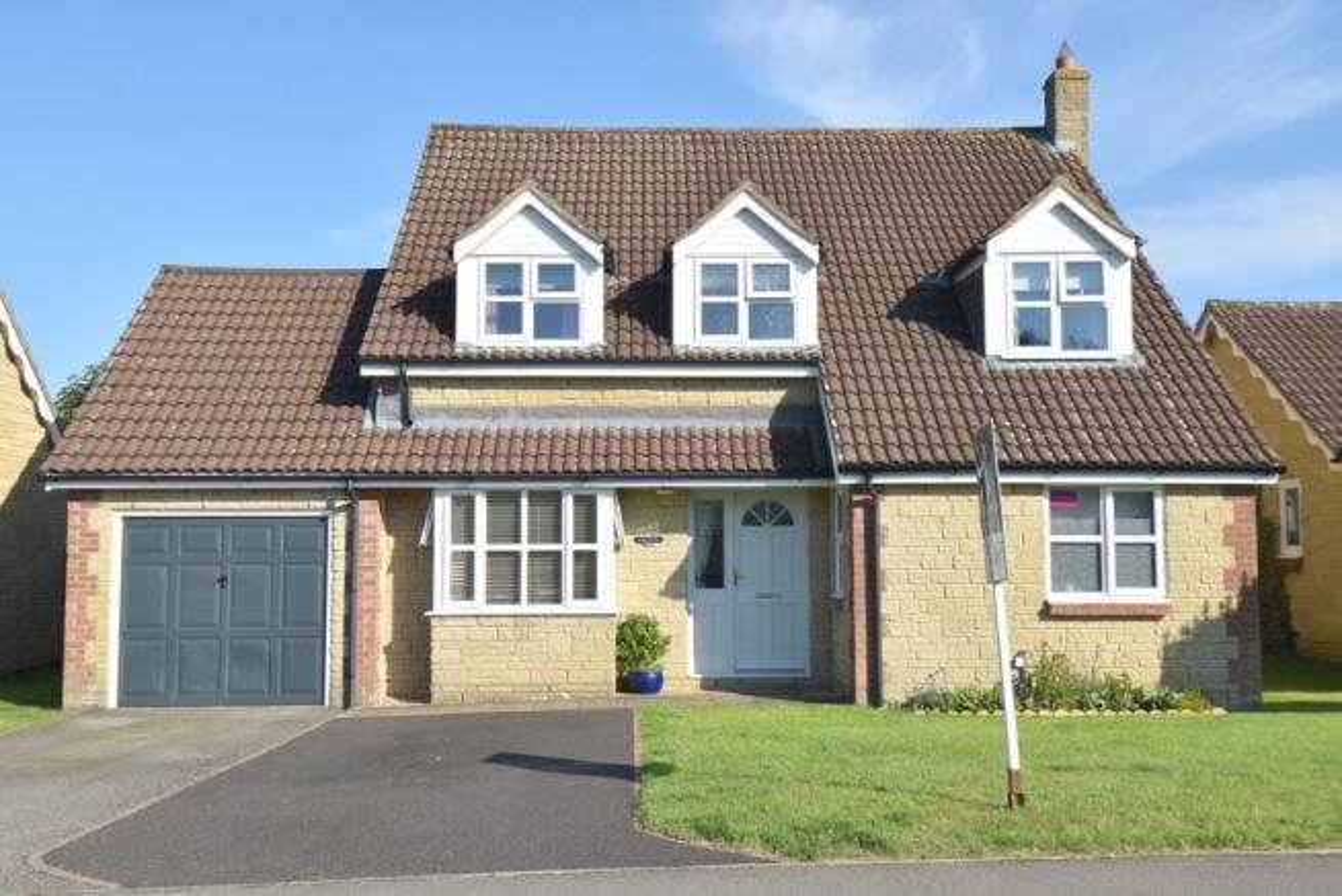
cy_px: 448
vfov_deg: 36.9
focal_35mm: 36
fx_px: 1343
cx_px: 671
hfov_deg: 53.1
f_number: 9
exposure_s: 1/200
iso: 100
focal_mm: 24
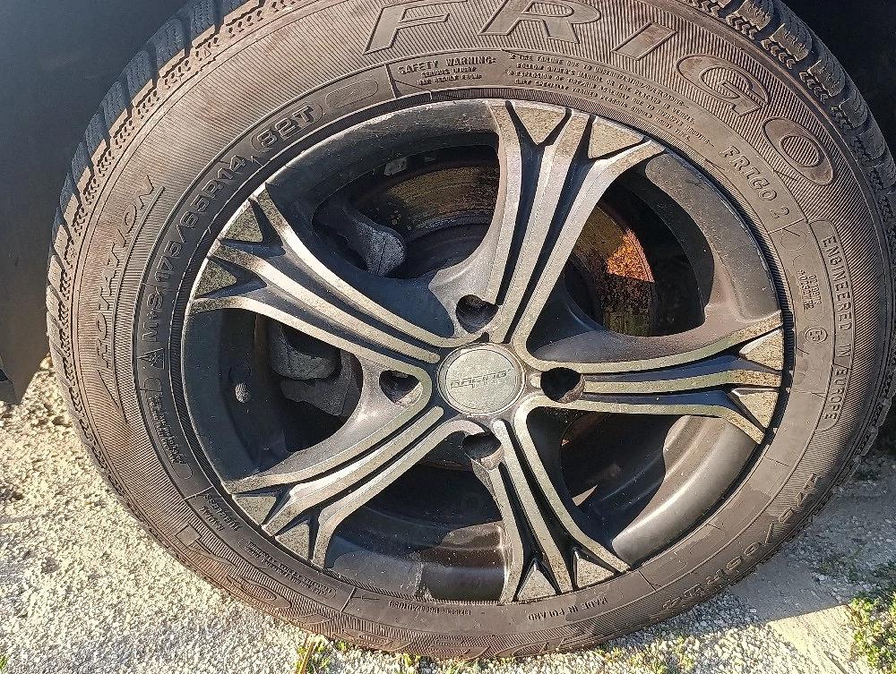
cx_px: 448
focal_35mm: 35
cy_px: 337
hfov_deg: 52.6
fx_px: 907
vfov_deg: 40.8
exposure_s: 1/101
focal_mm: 6.11
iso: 83
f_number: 1.65
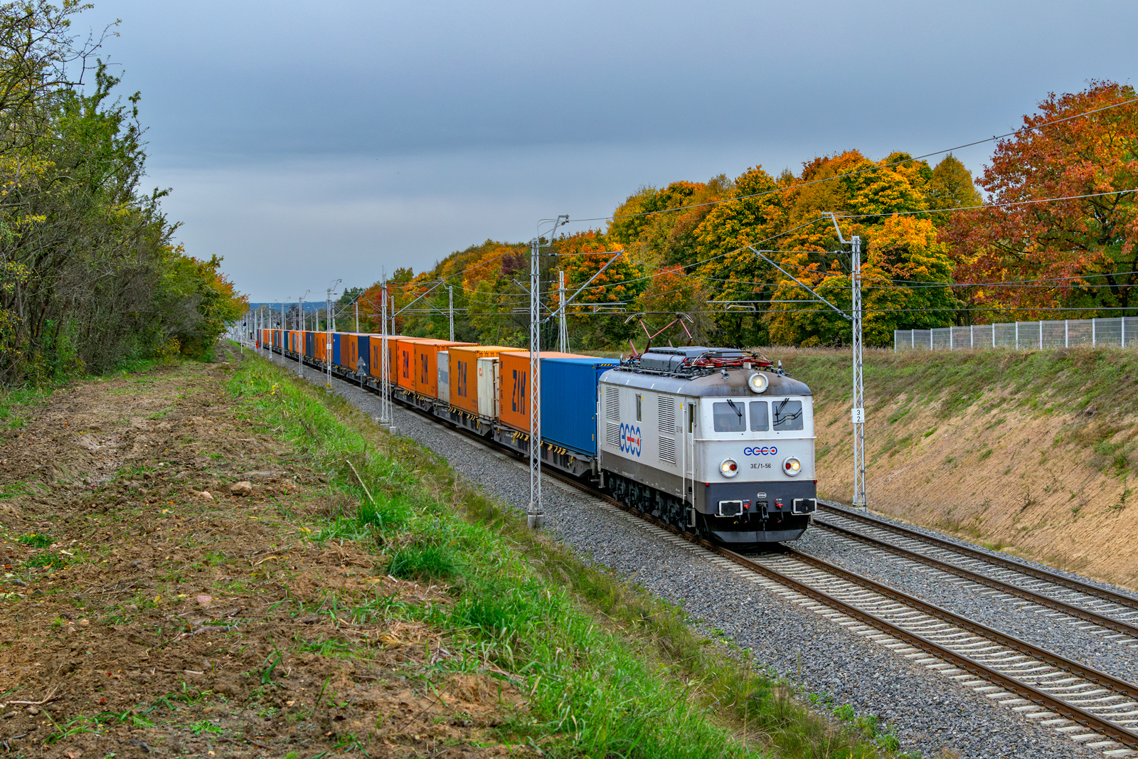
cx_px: 569
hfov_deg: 30.5
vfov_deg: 20.6
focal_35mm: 66
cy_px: 380
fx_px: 2086
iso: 500
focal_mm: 44
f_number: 7.1
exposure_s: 1/320
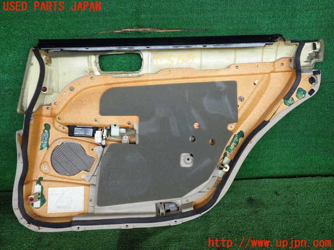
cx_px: 167
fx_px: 289
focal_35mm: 30
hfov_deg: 60.0
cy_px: 125
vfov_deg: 46.8
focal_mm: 5.4
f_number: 2.3
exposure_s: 1/160
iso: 100
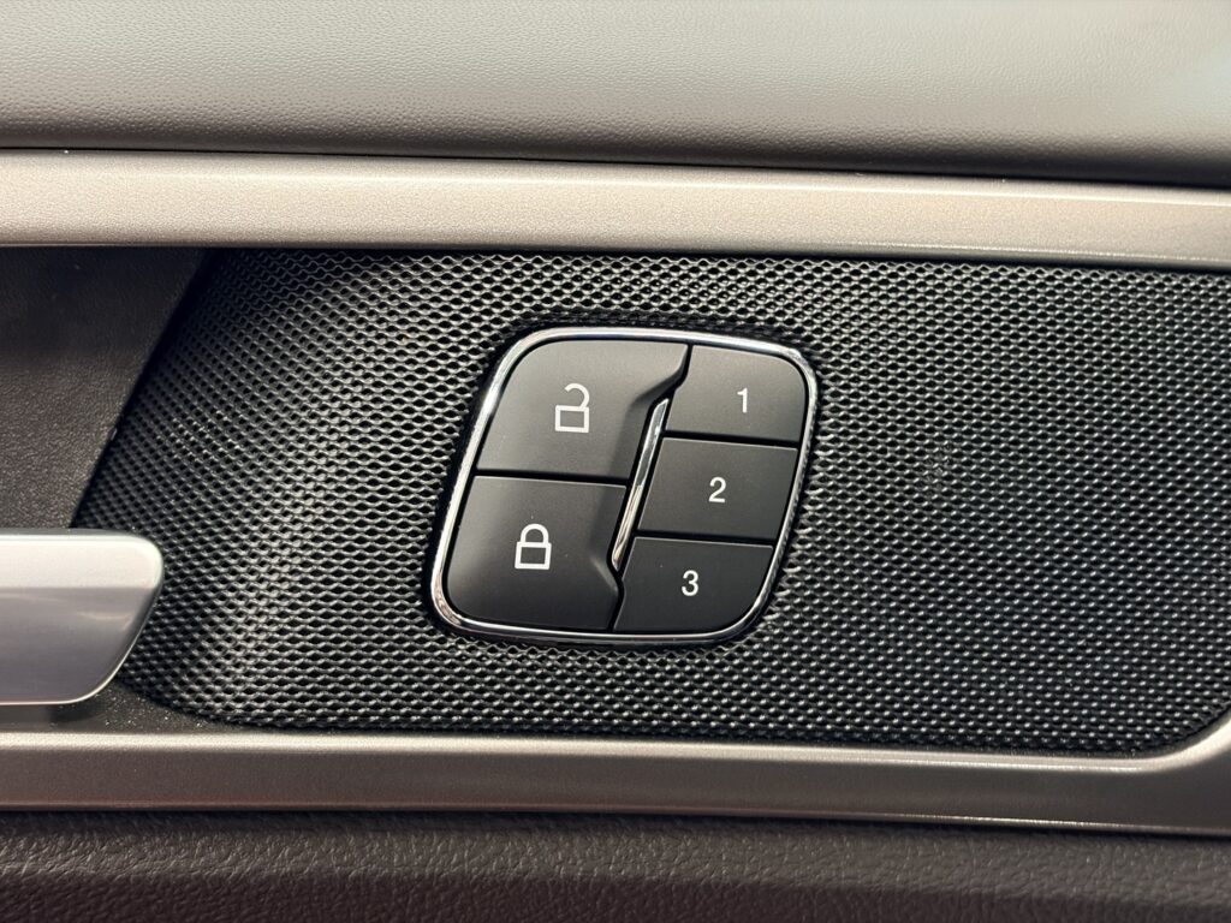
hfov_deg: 36.8
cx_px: 616
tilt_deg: -15.2
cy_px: 462
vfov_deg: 28.0
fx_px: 1849
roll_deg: +1.1
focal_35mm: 52
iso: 250
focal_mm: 5.96
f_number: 1.6
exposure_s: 1/33
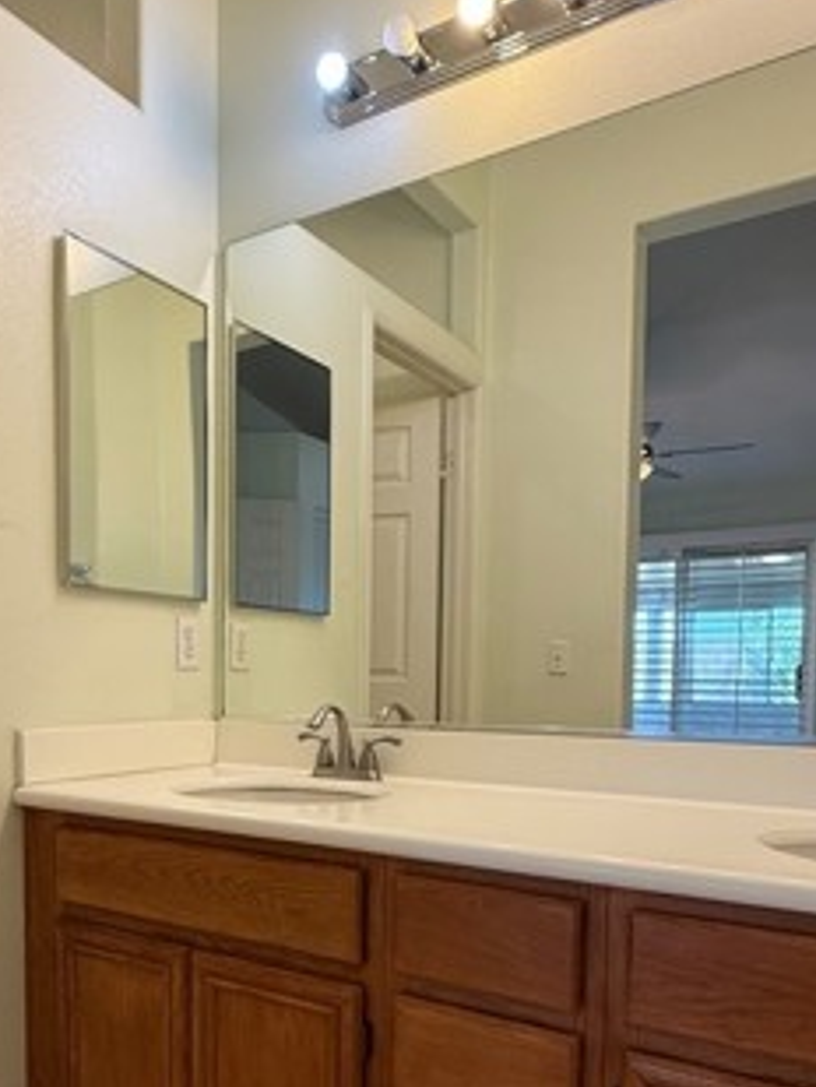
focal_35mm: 29
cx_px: 313
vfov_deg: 60.0
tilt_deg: -3.2
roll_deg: -1.5
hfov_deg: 47.9
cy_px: 735
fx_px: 911
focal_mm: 2.22
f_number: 2.2
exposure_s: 1/120
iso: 250
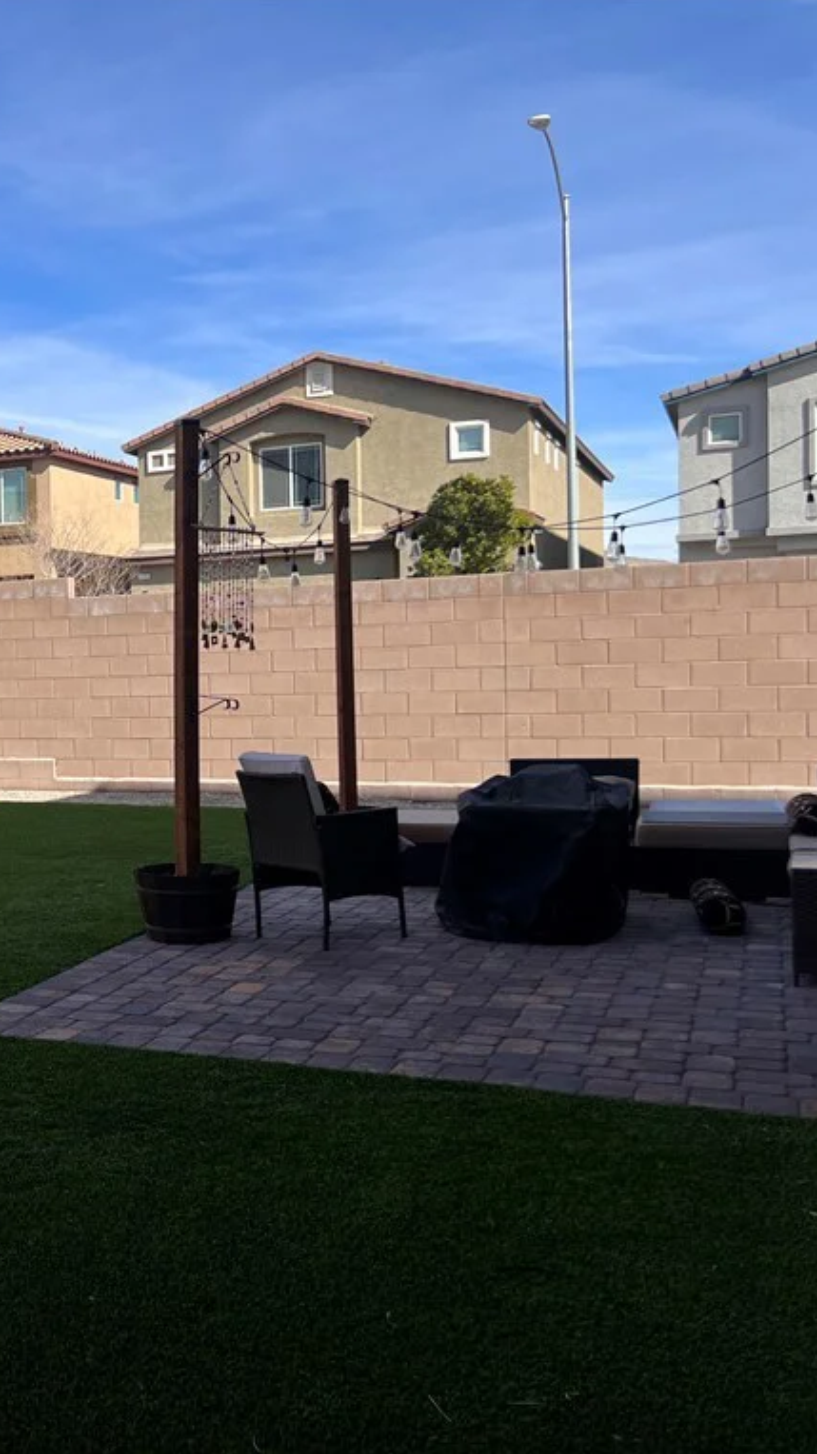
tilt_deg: -2.4
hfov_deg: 28.6
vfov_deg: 52.8
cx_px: -59
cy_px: 724
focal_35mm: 38
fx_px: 1464
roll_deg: +2.5
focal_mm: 5.7
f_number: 1.5
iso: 50
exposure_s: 1/4274
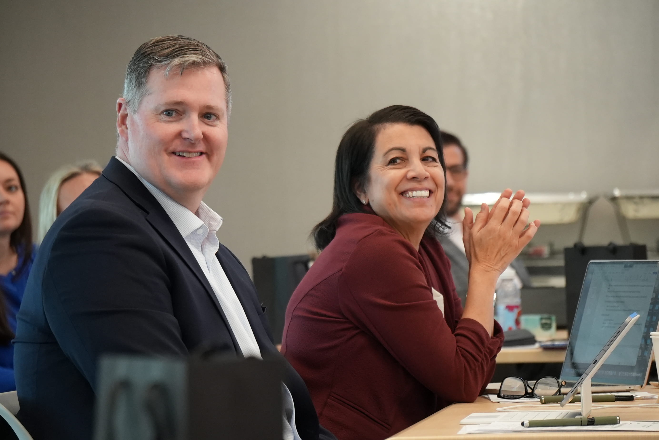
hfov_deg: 9.7
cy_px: 220
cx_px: 330
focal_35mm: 211
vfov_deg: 6.5
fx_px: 3864
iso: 4000
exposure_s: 1/250
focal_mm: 141
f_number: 5.6
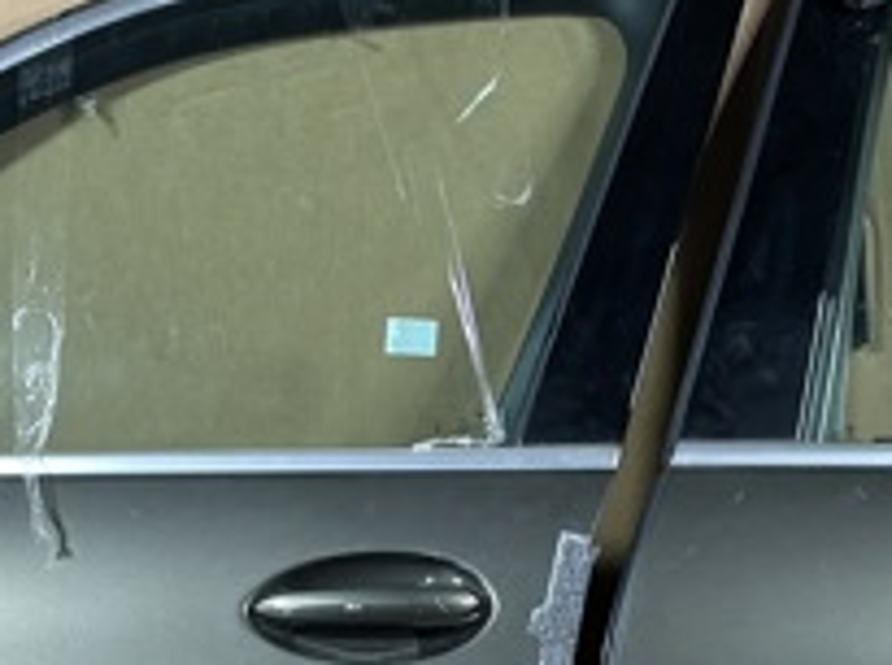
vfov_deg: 9.8
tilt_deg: -15.7
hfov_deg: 13.2
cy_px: 641
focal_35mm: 150
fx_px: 3858
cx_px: 653
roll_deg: -0.7
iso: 200
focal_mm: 6.86
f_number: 1.78
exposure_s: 1/50
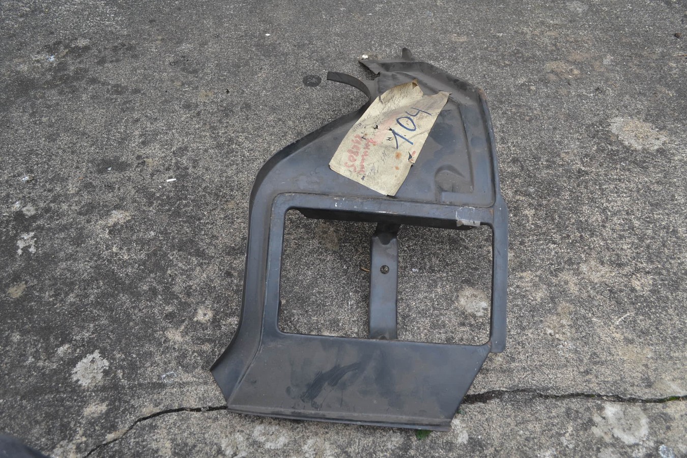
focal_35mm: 33
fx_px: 630
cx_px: 344
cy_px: 229
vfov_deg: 40.0
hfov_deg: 57.2
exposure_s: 1/125
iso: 140
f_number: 5.6
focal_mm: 22
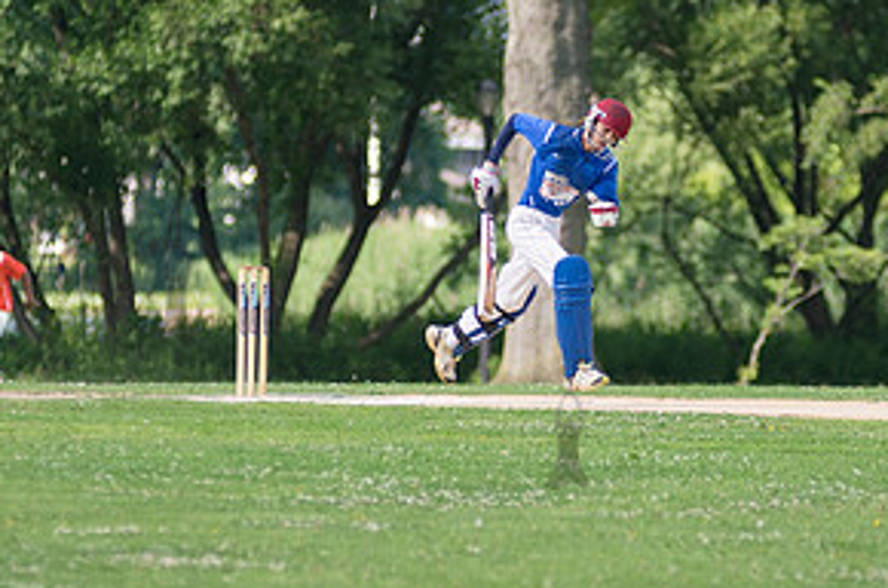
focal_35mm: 435
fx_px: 10706
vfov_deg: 3.1
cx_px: 537
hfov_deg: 4.7
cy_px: 248
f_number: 2.8
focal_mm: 185
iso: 200
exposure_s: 1/2000
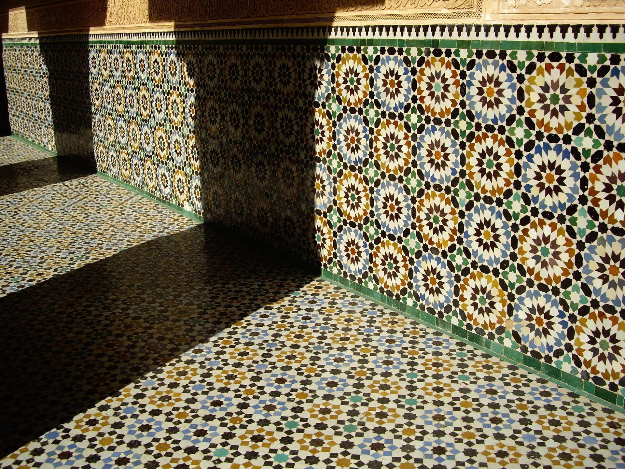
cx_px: 312
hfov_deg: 49.0
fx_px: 686
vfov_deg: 37.7
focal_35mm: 38
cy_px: 234
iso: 64
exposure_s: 1/200
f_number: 8
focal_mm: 7.9
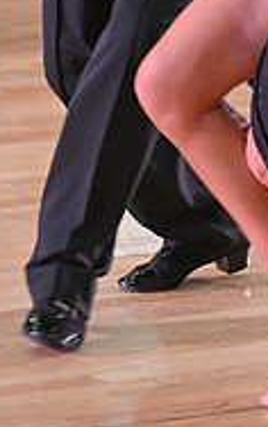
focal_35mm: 383
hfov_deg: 3.4
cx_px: 233
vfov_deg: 5.4
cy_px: -157
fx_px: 4462
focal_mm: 122
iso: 3200
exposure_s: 1/320
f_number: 5
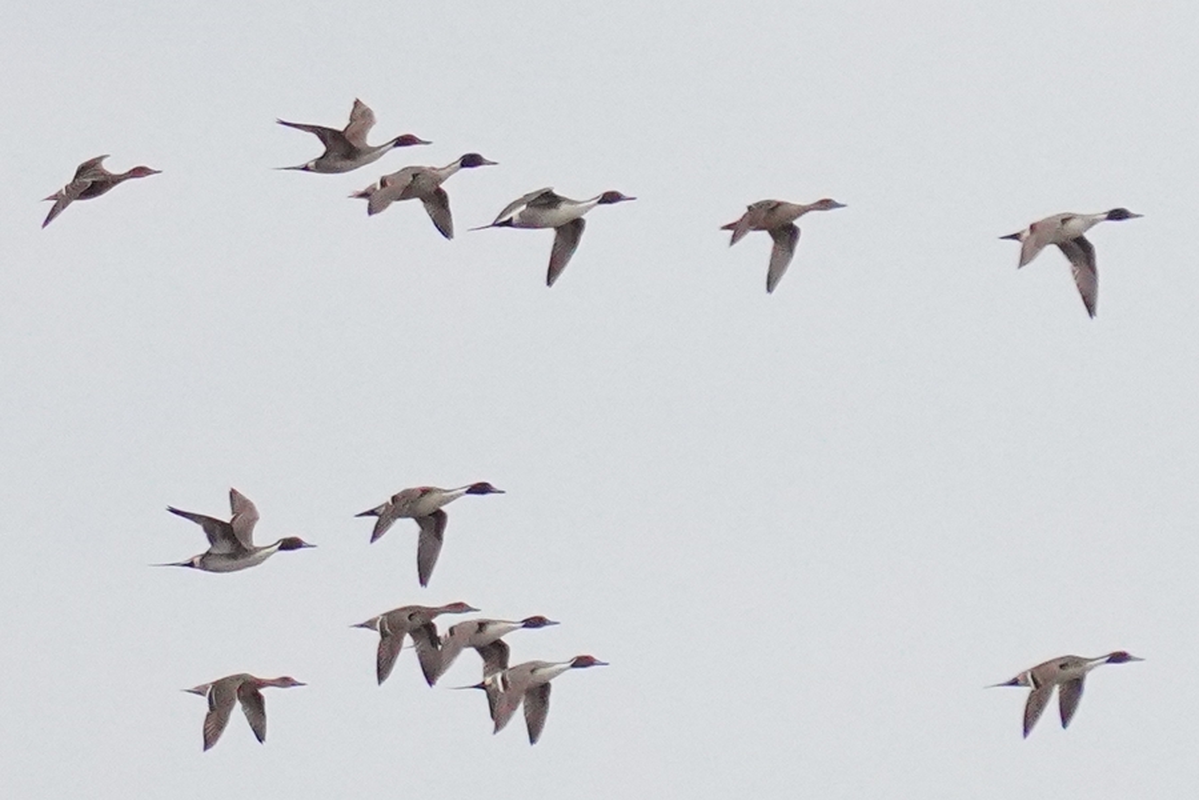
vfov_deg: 2.3
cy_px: 400
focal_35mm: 600
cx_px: 600
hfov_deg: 3.4
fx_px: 19982
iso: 2500
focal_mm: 600
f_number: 6.3
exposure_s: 1/2000
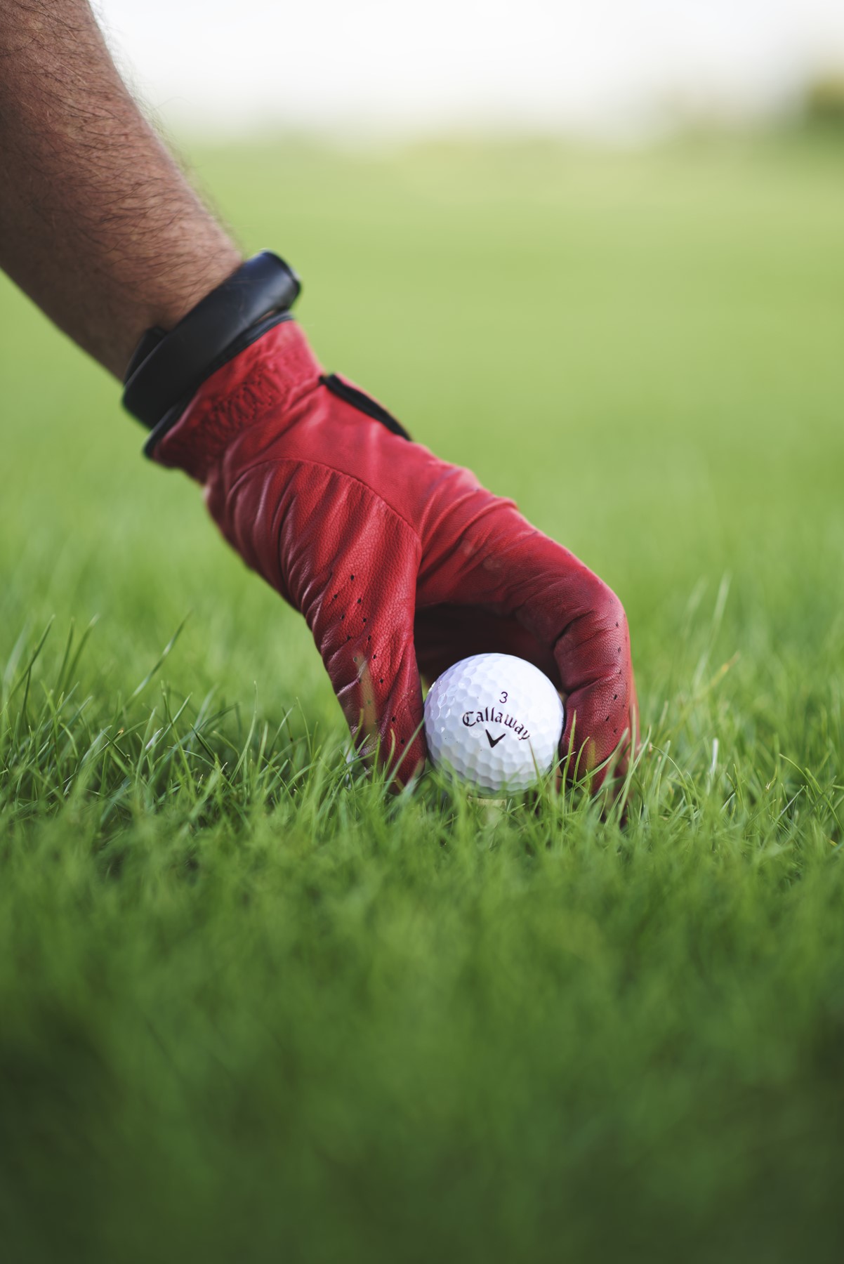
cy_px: 632
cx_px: 422
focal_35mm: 85
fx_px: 2985
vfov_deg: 23.9
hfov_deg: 16.1
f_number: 1.8
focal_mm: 85
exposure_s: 1/320
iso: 50
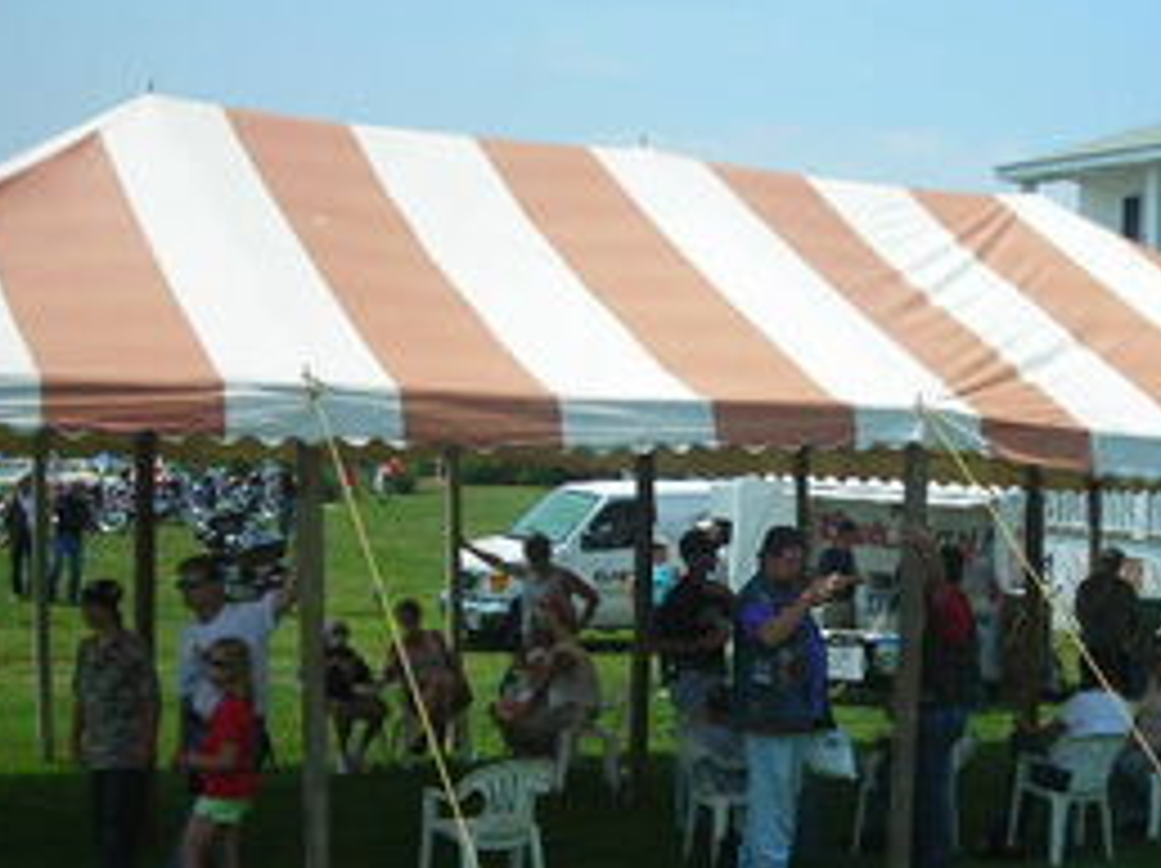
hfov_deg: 32.6
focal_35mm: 59
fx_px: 1977
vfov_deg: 24.6
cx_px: 693
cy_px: 585
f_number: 6.4
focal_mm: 6.3
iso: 50
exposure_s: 1/183
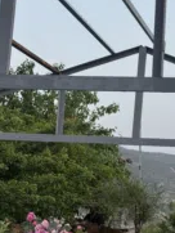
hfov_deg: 13.9
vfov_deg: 18.5
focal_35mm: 106
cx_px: 157
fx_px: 714
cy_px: 106
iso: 64
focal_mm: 6.76
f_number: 1.78
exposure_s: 1/121
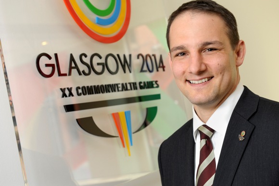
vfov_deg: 19.4
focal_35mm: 70
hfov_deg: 28.9
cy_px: 93
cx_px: 140
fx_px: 542
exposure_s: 1/30
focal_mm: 70
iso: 800
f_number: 7.1
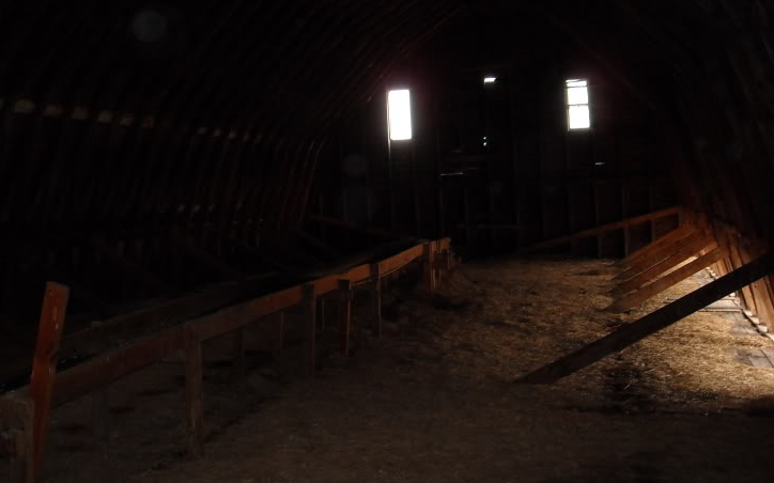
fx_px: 865
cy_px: 217
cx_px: 349
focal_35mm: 41
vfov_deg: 31.2
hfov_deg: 48.2
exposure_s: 1/60
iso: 200
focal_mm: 5.7
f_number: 2.8
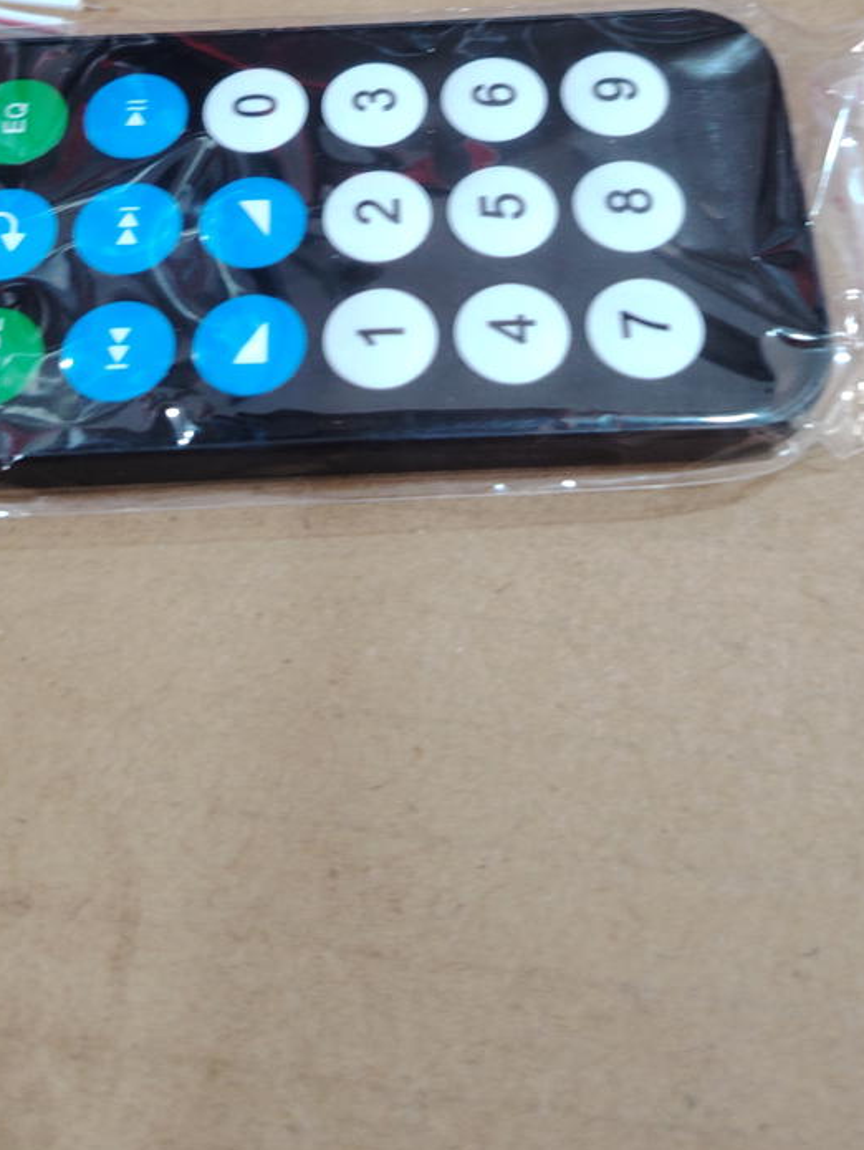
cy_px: 170
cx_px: 386
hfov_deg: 31.5
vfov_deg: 39.0
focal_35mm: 46
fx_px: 1529
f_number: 1.75
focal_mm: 5.25
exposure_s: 1/33.3
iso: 414
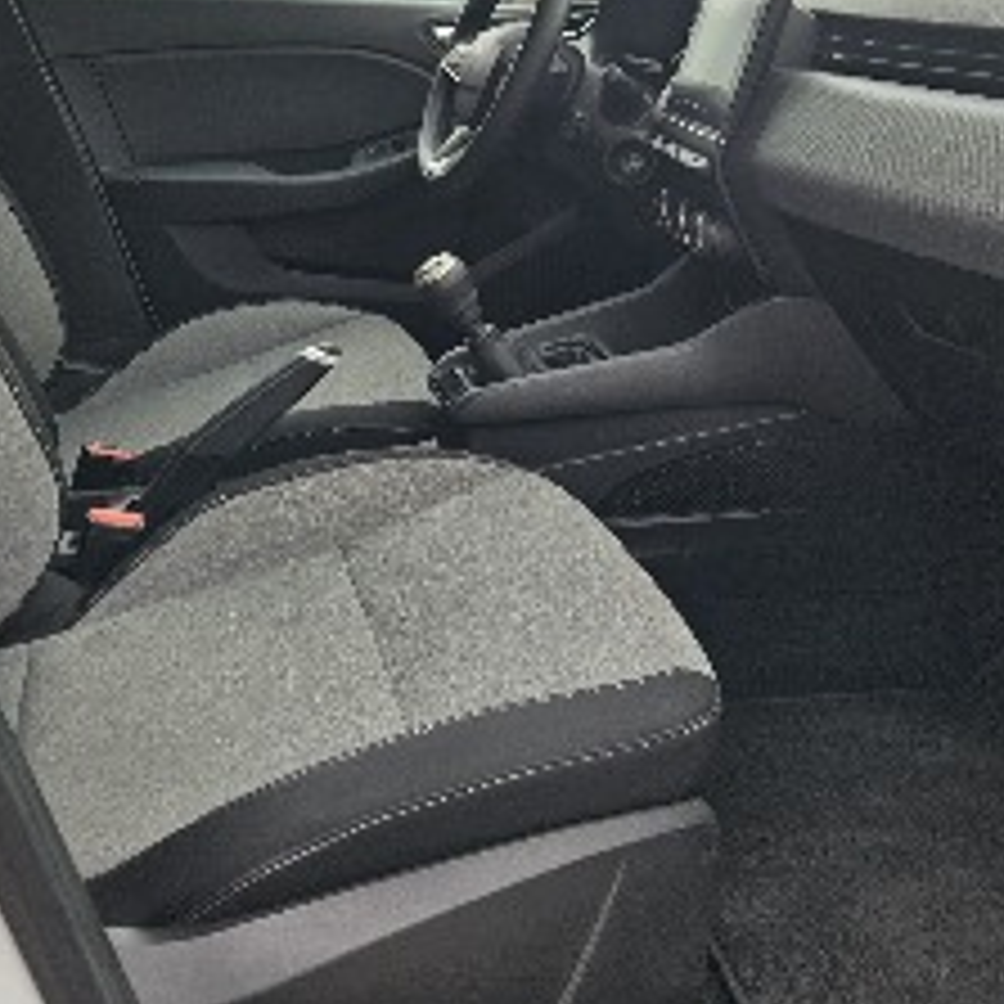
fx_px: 1247
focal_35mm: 38
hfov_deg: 43.8
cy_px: 324
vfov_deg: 43.2
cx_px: 522
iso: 80
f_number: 1.8
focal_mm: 5.4
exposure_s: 1/180
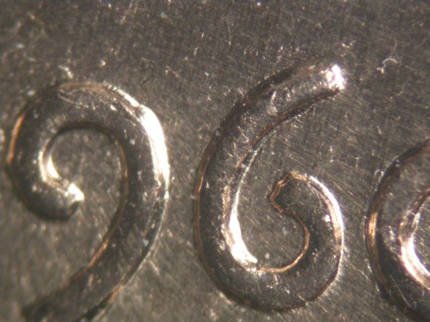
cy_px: 161
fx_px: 1279
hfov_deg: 19.1
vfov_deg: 14.4
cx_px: 215
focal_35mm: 103
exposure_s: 1/9.5
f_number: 4.7
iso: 400
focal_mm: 21.5
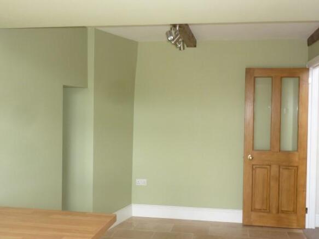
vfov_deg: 35.9
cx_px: 160
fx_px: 369
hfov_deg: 46.8
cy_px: 120
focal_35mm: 40
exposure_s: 1/30
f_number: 3.6
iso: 250
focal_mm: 6.5
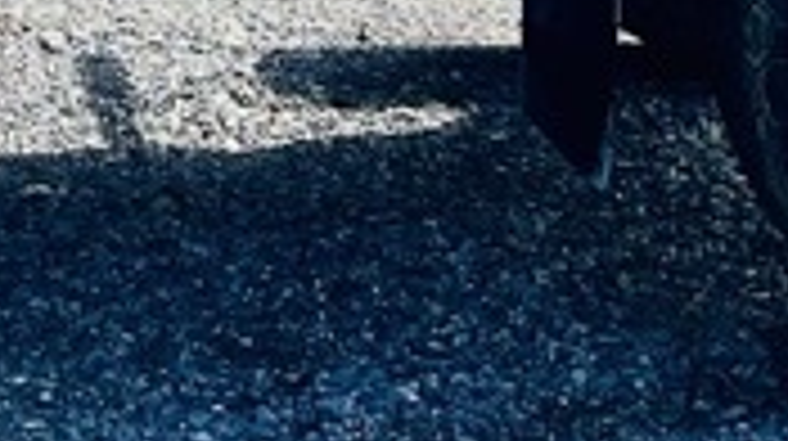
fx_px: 3465
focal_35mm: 166
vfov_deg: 6.3
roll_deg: +0.2
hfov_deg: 12.8
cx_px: 23
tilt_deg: +6.7
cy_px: -1152
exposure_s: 1/3704
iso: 50
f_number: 1.5
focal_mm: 5.7
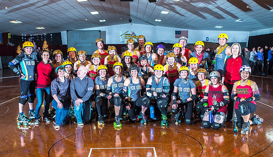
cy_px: 87
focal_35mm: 42
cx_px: 144
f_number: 4.5
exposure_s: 1/160
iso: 800
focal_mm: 35
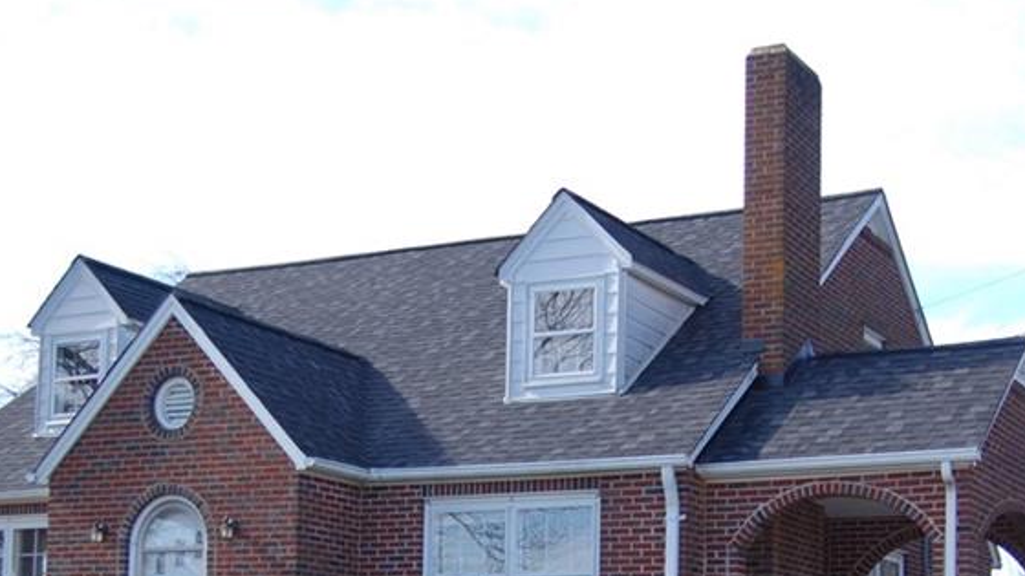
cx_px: 491
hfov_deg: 31.9
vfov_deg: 17.9
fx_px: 1793
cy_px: 550
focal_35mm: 66
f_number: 3.8
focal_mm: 23
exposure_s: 1/500
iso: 200
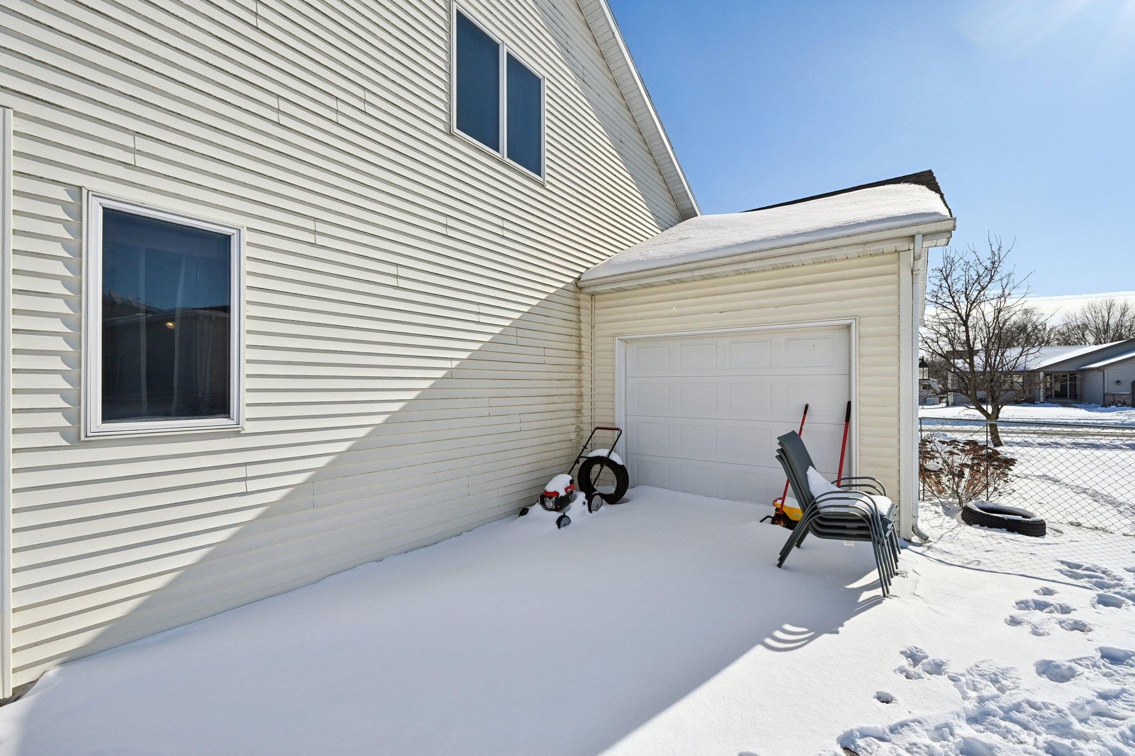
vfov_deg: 81.2
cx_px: 568
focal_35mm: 14
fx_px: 441
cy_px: 378
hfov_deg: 104.3
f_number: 8
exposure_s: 1/2500
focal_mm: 14
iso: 400
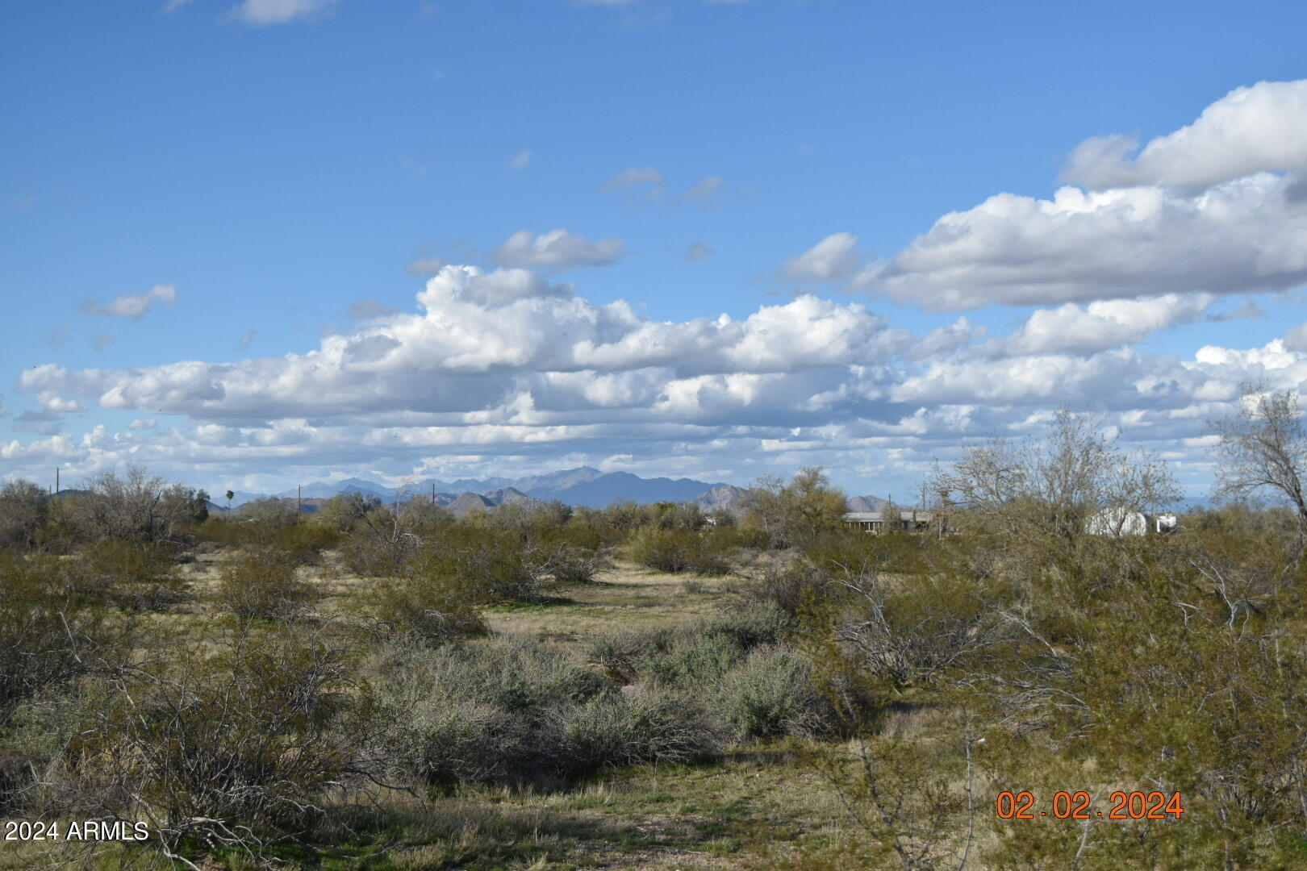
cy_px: 436
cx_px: 654
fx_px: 1851
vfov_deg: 26.5
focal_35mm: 51
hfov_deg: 38.9
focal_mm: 34
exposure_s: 1/3200
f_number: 5.6
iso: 500
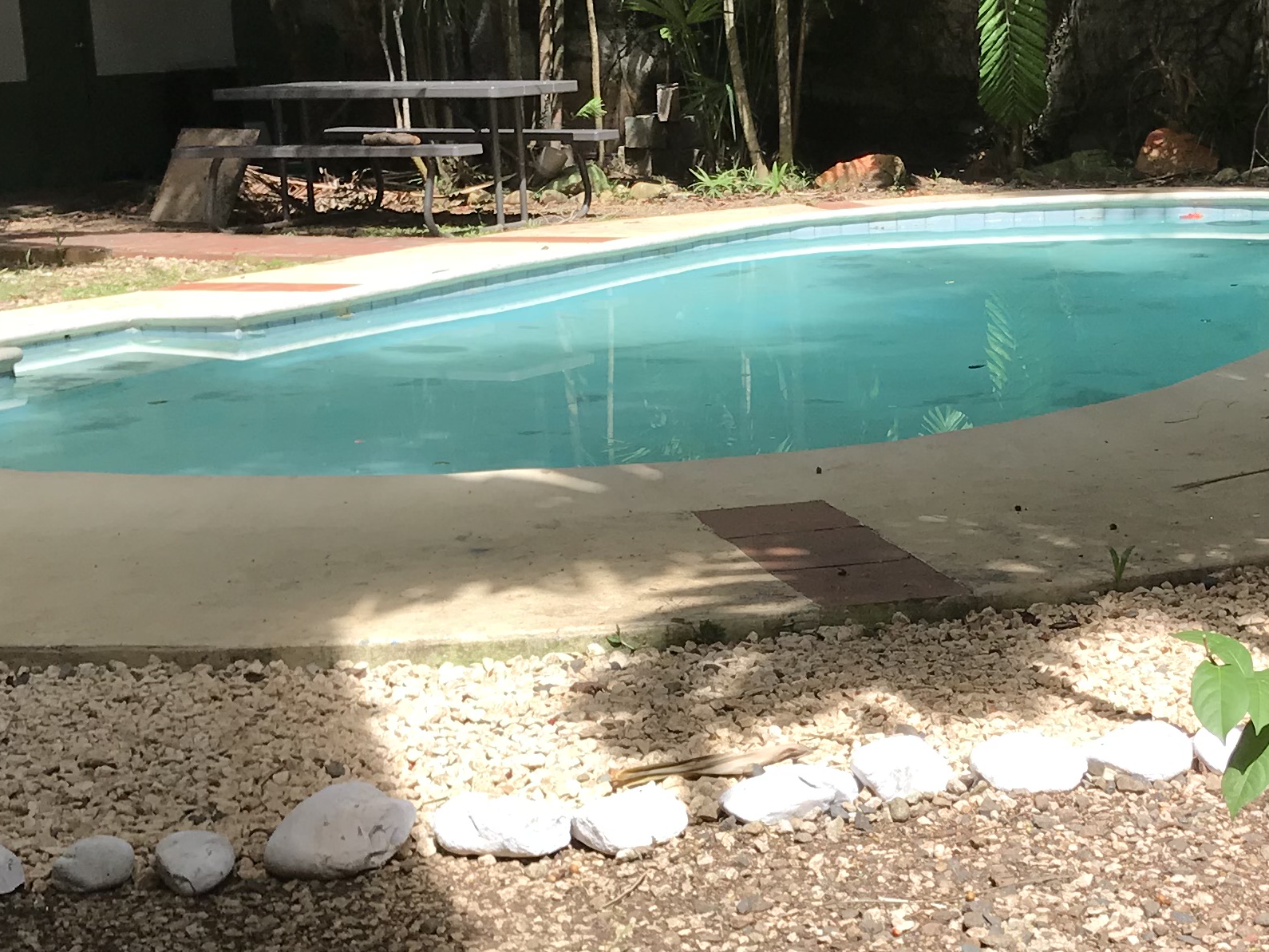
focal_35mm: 71
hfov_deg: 27.2
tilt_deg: -11.6
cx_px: 845
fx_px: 2603
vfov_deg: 20.7
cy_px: 513
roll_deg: +1.9
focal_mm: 3.99
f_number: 1.8
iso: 20
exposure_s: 1/921
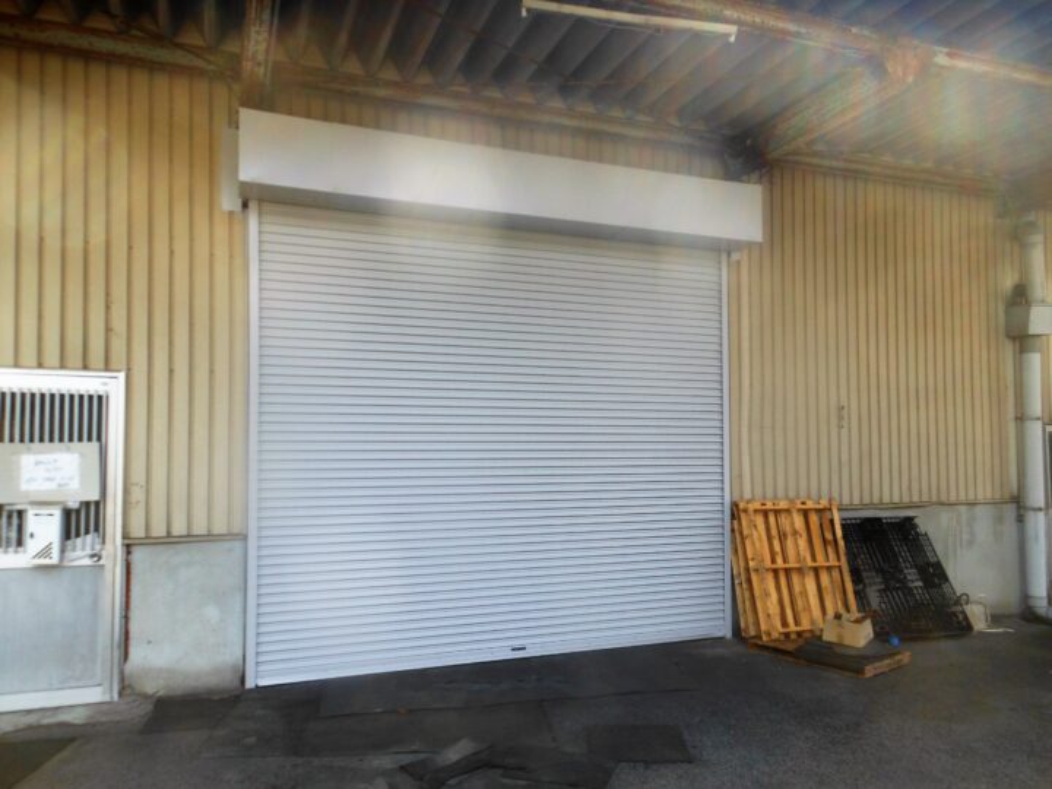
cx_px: 526
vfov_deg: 54.9
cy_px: 394
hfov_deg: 69.4
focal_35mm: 25
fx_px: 760
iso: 80
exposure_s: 1/320
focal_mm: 4.5
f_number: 3.2
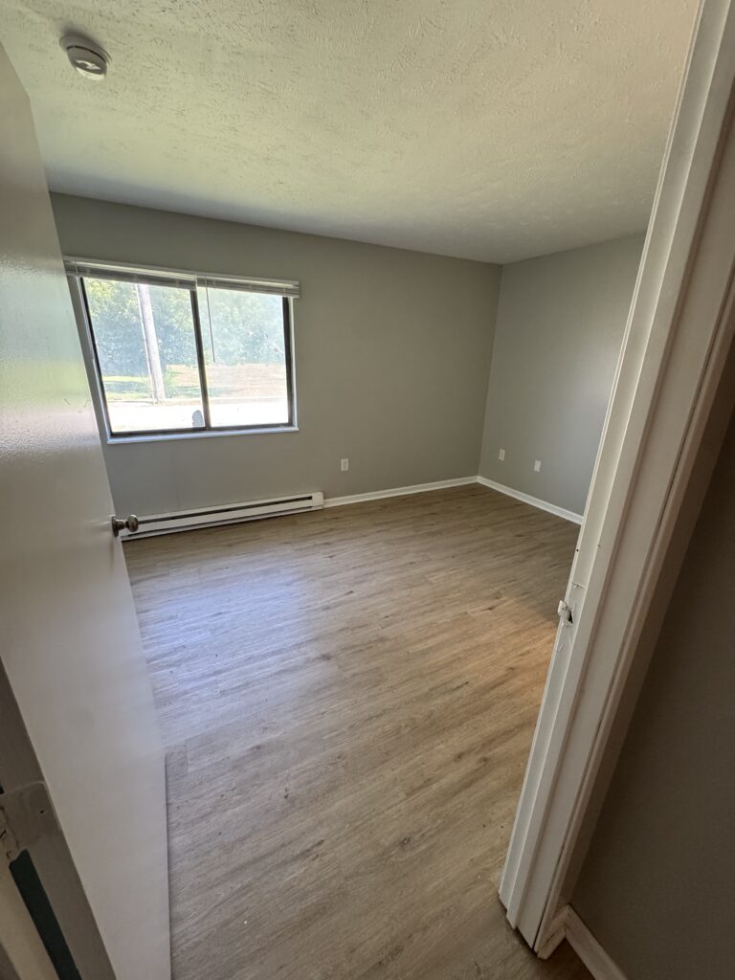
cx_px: 368
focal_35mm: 14
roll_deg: -1.0
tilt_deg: -19.8
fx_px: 396
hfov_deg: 85.7
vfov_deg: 102.1
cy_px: 490
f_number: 2.2
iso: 320
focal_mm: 2.22
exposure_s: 1/99
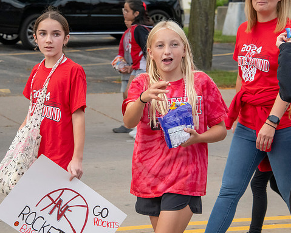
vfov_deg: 9.4
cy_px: 97
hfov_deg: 11.7
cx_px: 108
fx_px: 1421
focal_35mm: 165
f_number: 11
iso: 3200
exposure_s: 1/320
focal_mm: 125
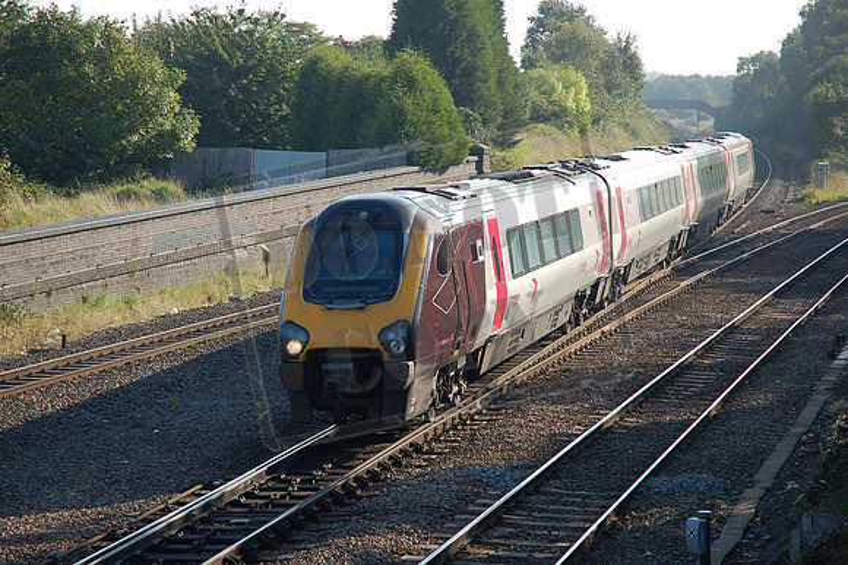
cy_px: 282
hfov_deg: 19.5
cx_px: 424
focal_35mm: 105
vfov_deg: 13.0
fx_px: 2472
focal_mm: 70
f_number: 4.5
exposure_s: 1/800
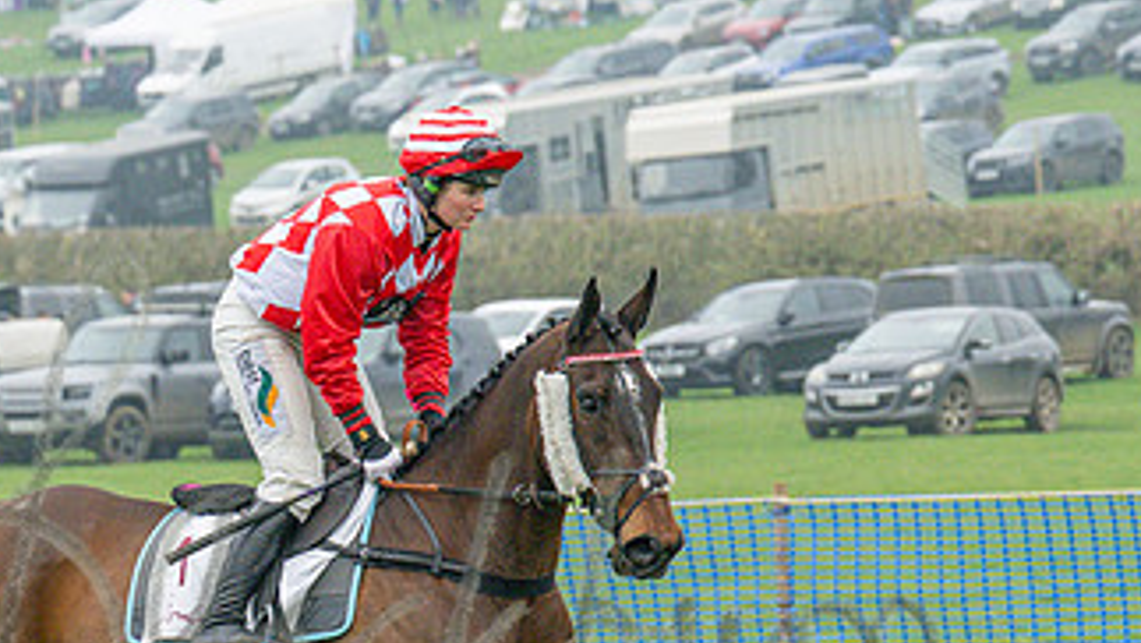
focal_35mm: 289
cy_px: 495
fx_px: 8747
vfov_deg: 4.2
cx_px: 400
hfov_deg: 7.5
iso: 1000
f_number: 4
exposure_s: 1/1600
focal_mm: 88
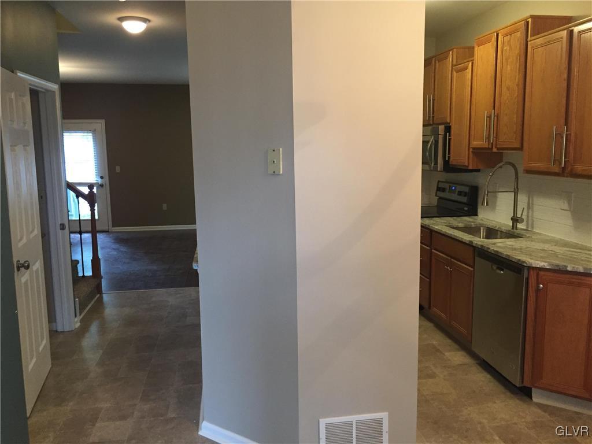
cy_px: 222
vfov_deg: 48.2
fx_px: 496
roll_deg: +0.4
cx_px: 296
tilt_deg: -7.4
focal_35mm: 29
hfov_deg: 61.7
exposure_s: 1/30
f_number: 2.2
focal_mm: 4.15
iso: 160
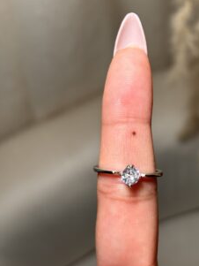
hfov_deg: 21.3
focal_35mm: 69
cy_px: 98
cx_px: 130
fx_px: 529
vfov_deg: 28.0
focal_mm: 5.96
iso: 50
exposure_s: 1/76
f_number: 1.6
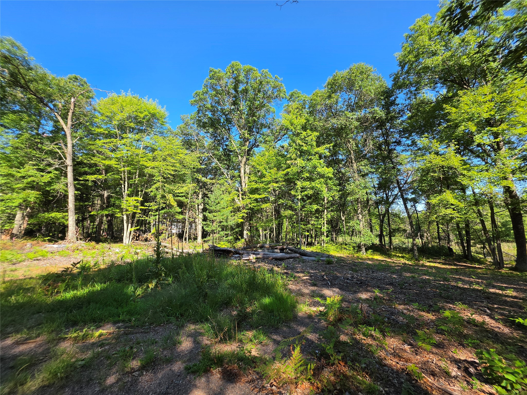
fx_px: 198
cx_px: 264
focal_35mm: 13
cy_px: 198
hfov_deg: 106.2
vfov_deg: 89.9
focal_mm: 2.2
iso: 32
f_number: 1.9
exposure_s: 1/557
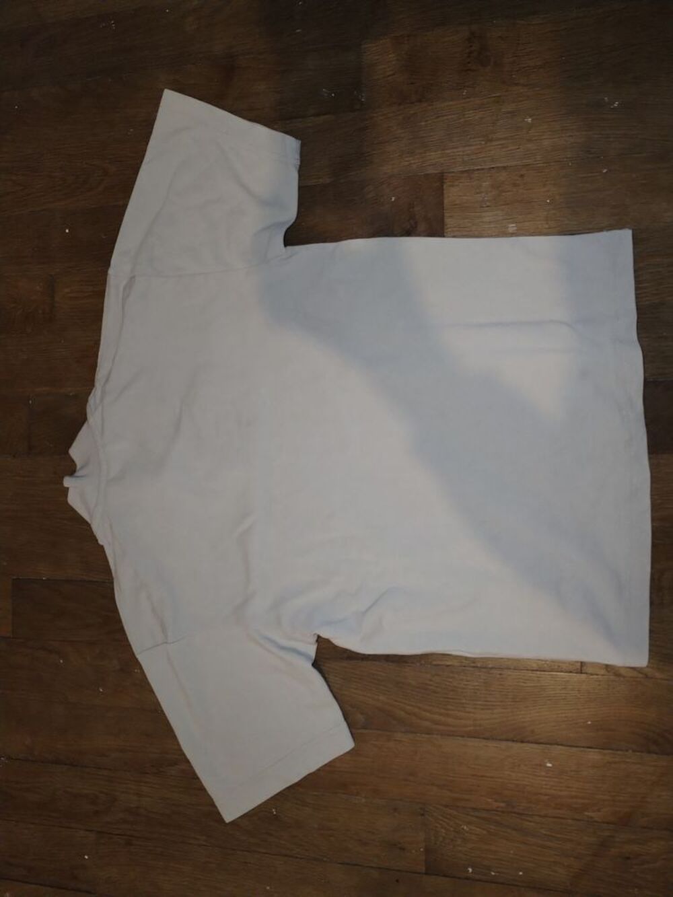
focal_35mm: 26
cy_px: 448
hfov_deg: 53.1
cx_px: 336
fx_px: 674
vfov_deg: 67.3
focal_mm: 4.75
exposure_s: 1/25
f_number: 1.8
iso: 1027
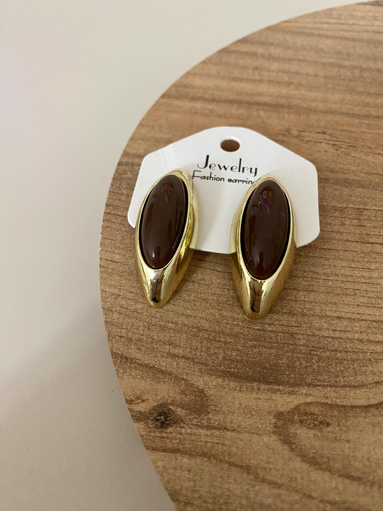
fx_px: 369
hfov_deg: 54.9
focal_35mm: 25
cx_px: 192
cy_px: 256
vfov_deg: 69.4
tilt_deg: -56.3
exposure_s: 1/33
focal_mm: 4.25
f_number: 1.8
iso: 500
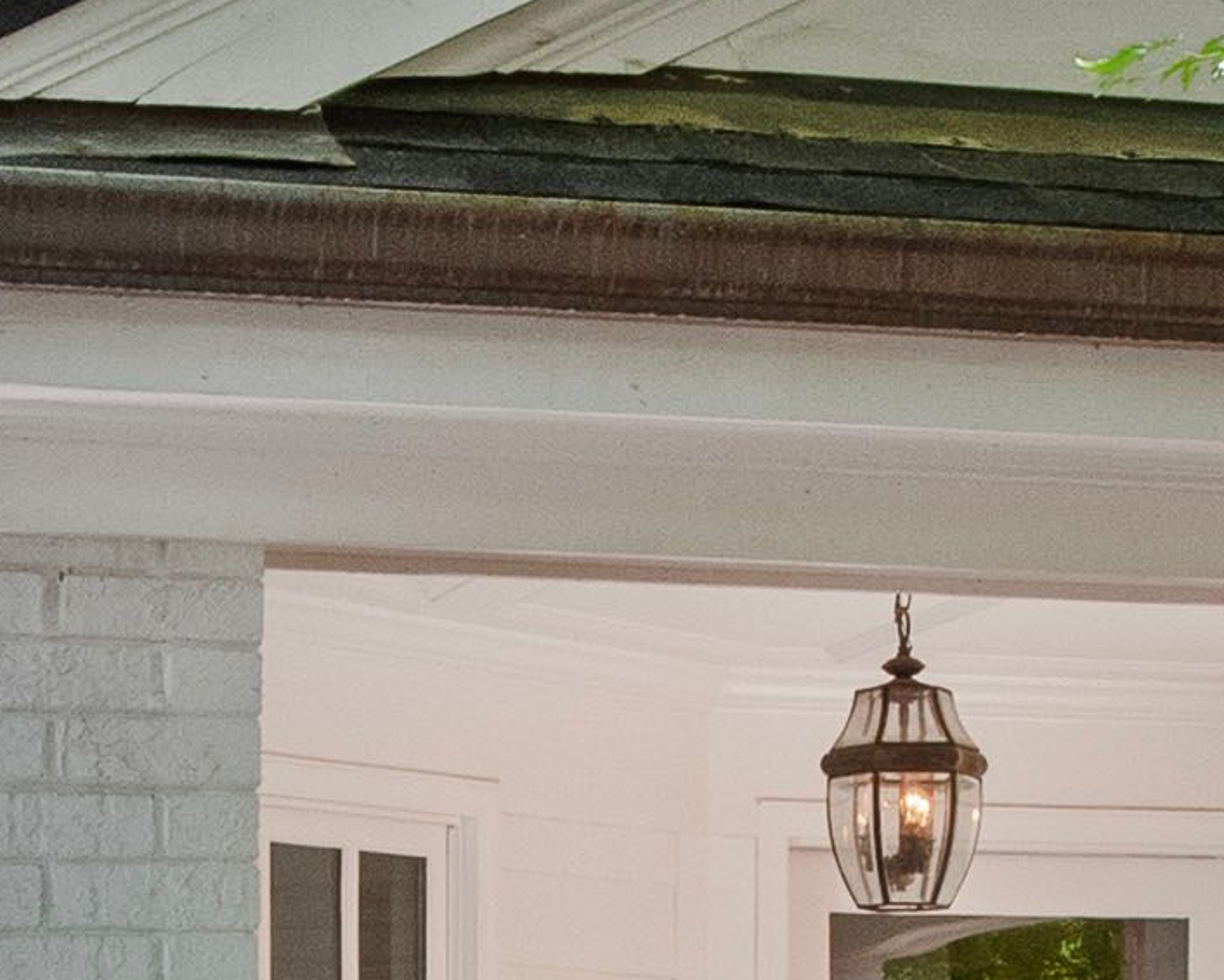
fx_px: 4022
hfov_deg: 17.3
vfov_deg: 13.4
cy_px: 1284
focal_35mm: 111
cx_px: 612
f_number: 8
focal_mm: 10
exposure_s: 1/80
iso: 320
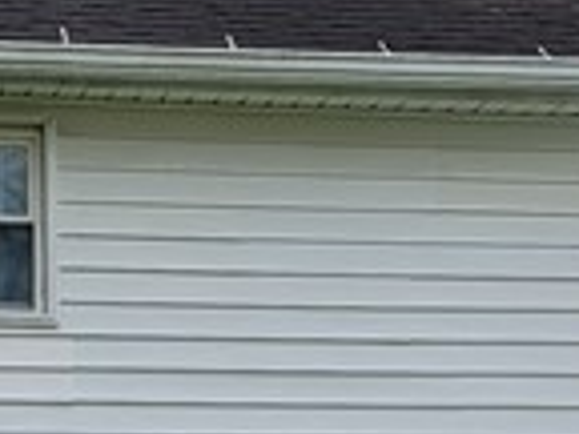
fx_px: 2843
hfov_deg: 11.6
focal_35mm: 170
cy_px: 450
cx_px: 372
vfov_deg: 8.7
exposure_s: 1/1880
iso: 25
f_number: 1.68
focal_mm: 6.9
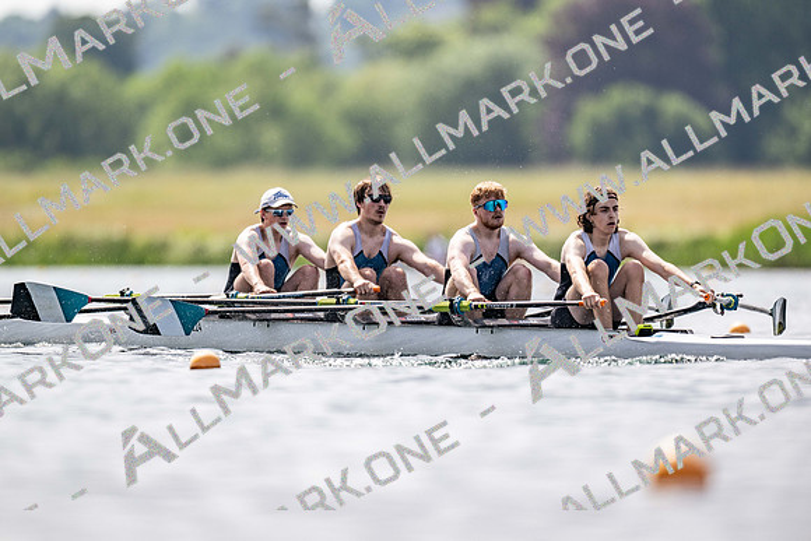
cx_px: 406
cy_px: 270
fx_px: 13519
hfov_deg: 3.4
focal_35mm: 600
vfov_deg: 2.3
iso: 160
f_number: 4
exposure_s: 1/2500
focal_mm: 600
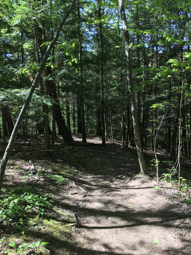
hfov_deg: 48.2
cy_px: 128
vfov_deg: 61.7
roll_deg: +4.6
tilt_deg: -2.0
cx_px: 96
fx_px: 213
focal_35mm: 29
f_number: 2.2
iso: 25
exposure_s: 1/188
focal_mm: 4.15
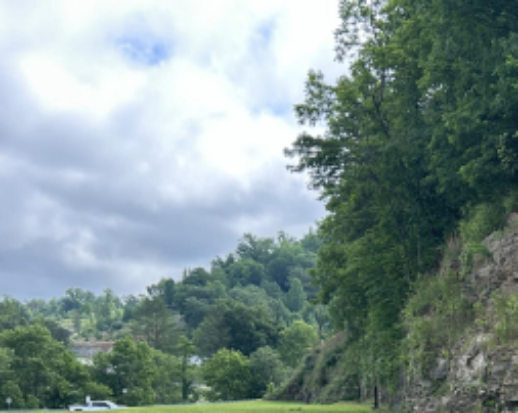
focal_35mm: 67
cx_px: 474
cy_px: 497
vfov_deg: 21.2
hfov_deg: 27.2
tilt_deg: -7.0
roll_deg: -0.4
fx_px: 1026
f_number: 1.5
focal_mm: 5.7
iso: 50
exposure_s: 1/1058
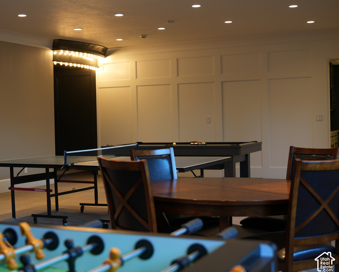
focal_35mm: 55
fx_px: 555
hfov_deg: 33.8
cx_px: 134
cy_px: 137
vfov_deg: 27.5
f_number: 2.8
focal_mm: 32.2
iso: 160
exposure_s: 1/40
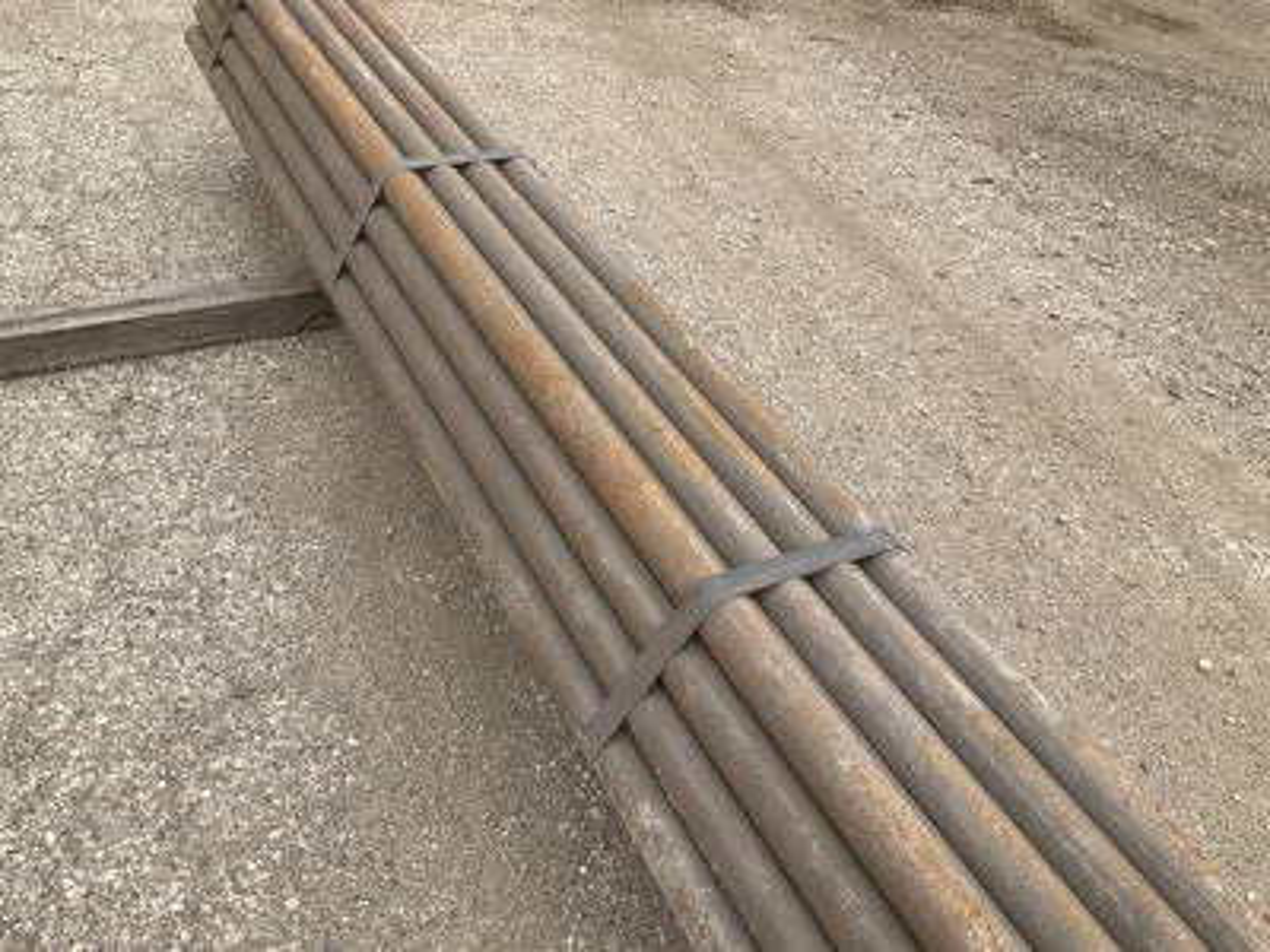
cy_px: 476
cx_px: 635
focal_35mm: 29
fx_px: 1064
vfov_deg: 48.2
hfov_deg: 61.7
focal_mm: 3
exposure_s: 1/568
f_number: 1.8
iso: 25
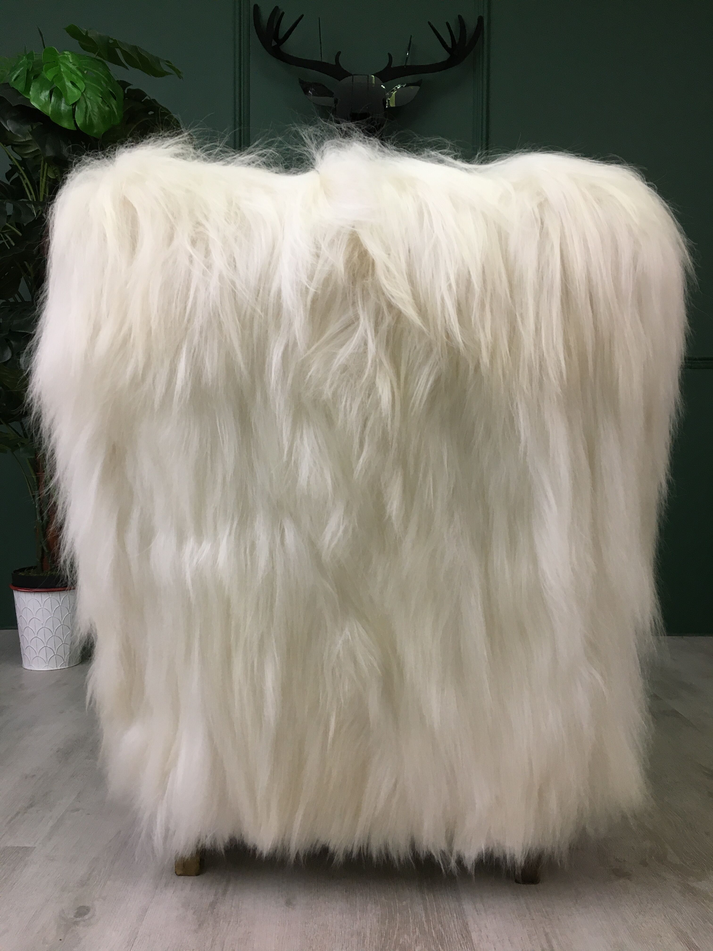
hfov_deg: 48.2
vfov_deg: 61.7
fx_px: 796
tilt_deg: -0.8
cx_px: 356
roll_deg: -0.5
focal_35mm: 29
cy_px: 476
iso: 80
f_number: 2.2
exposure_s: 1/33
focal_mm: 4.15
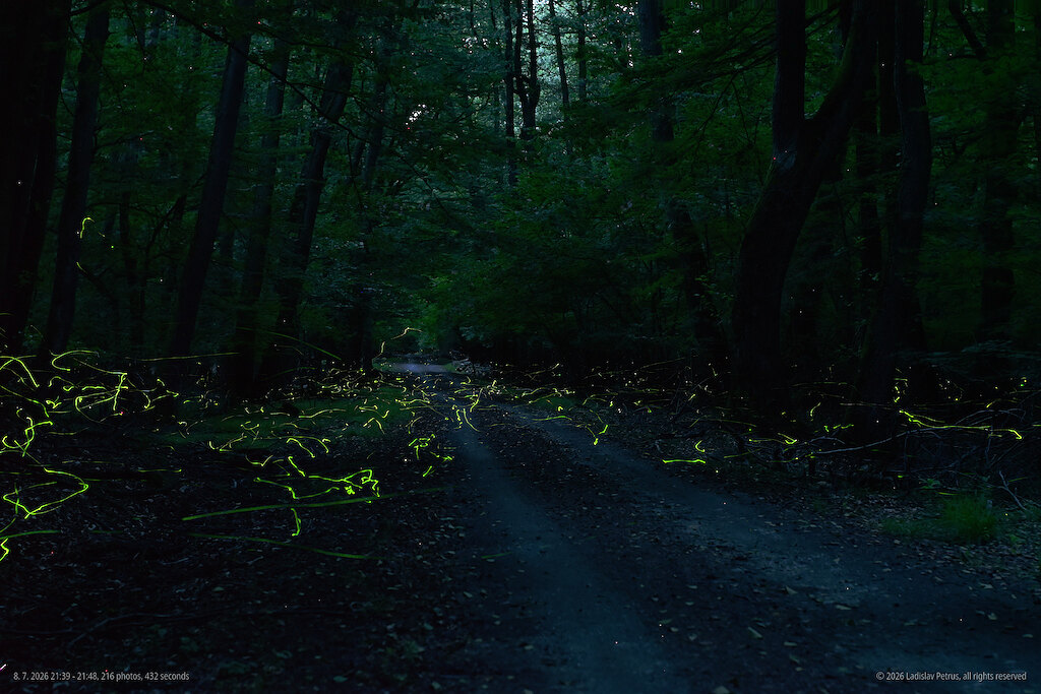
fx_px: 2169
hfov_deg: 27.0
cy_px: 347
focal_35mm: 75
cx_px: 520
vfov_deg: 18.2
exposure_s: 2
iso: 6400
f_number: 4
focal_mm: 50
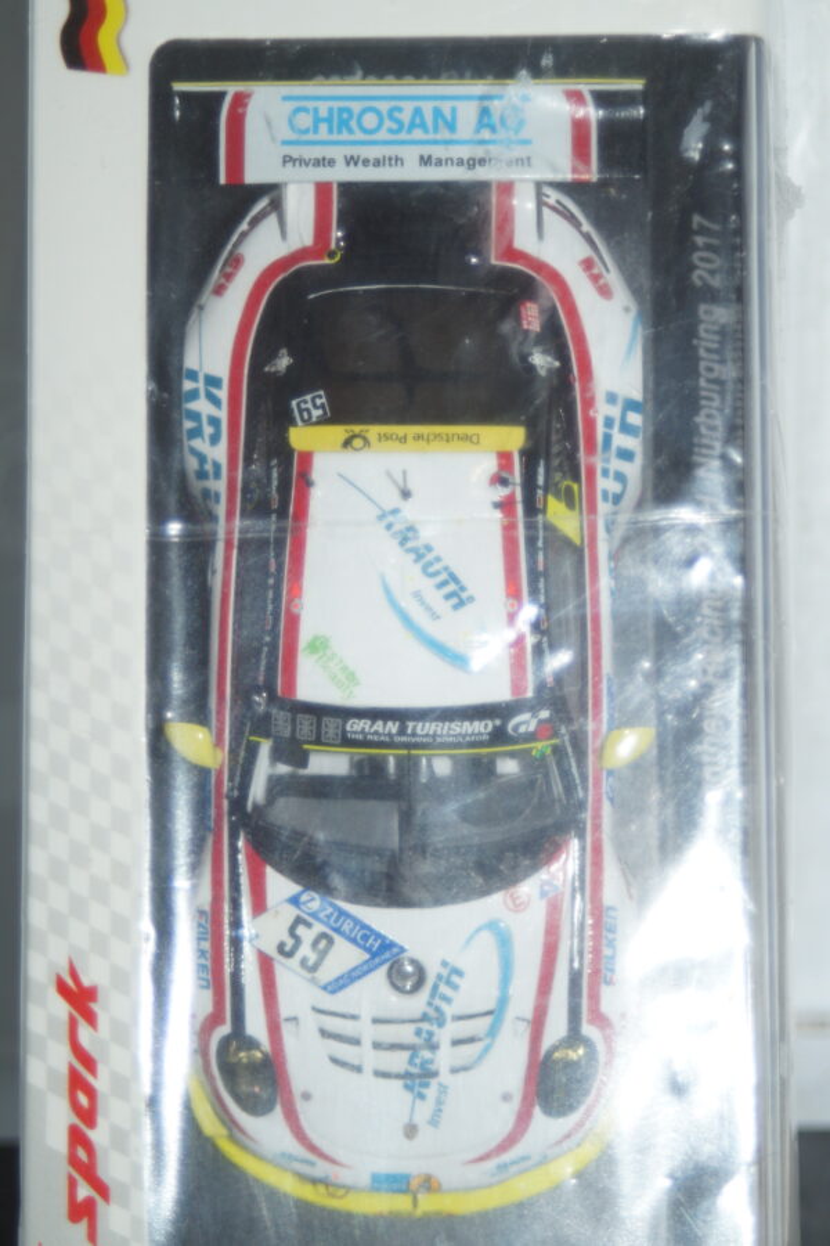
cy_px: 623
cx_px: 415
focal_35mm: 120
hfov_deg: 11.4
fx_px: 4150
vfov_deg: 17.1
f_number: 5.6
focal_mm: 80
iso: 200
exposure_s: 1/60
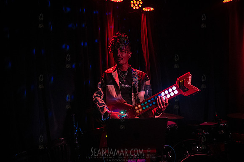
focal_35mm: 29
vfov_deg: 44.9
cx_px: 122
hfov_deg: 63.7
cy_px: 81
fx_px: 196
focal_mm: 29
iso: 12800
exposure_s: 1/320
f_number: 3.5
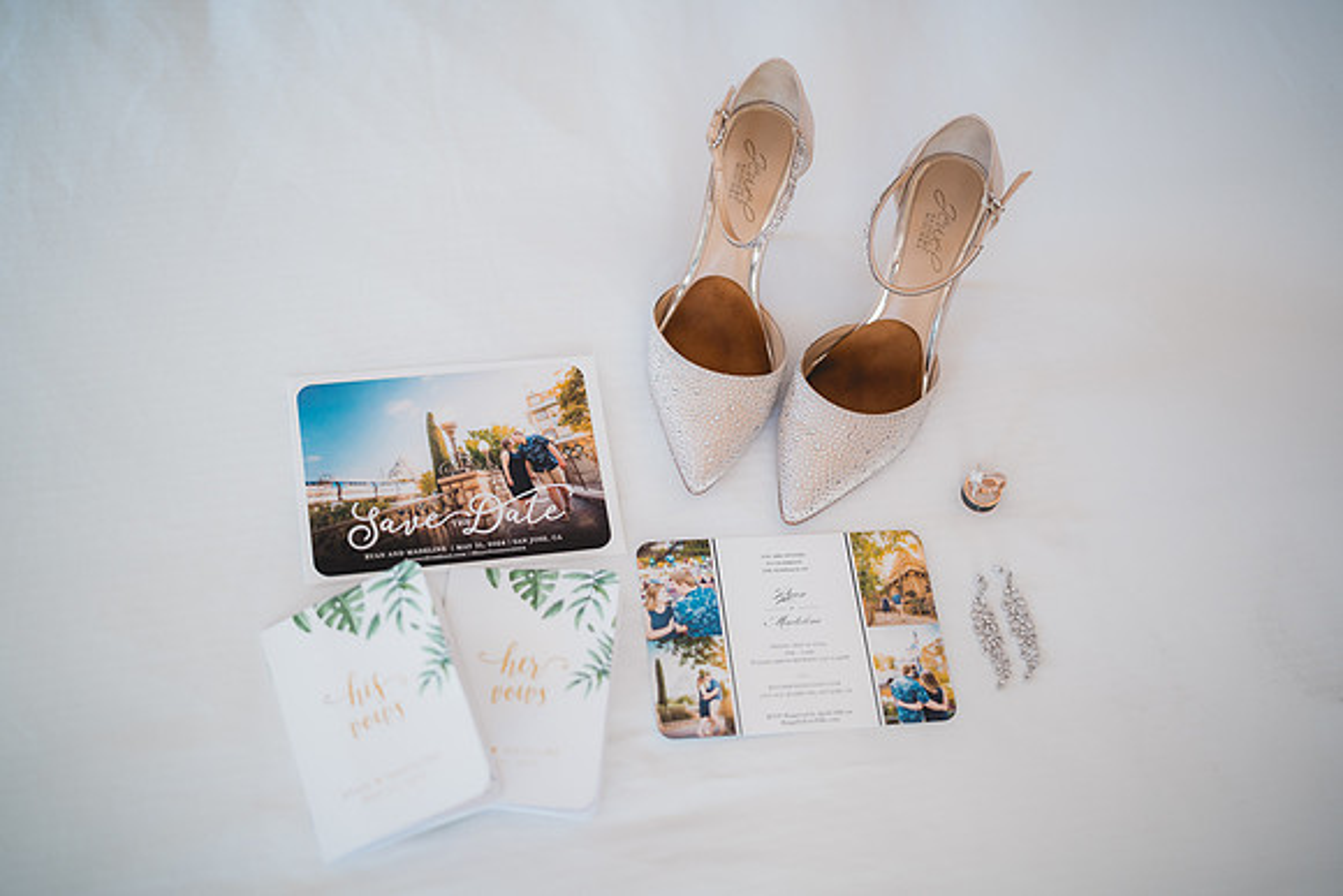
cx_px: 672
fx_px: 1866
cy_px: 448
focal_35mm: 50
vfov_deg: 27.0
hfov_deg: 39.6
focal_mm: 50
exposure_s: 1/125
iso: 400
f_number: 1.4
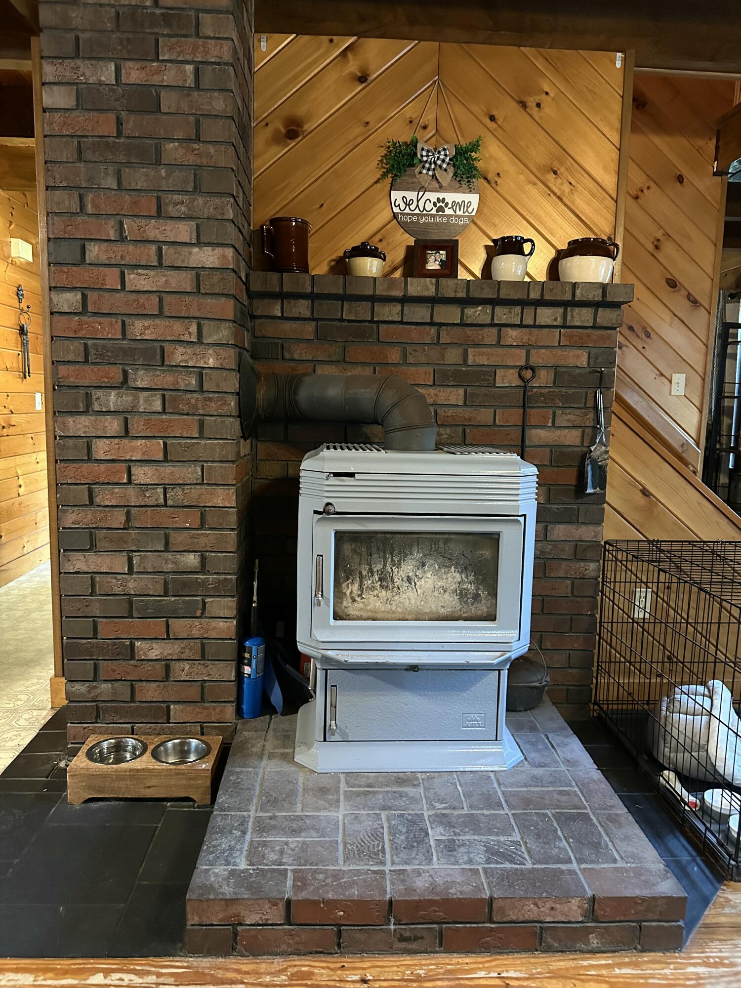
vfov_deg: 71.6
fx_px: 685
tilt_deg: -7.5
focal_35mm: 24
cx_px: 370
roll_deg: -2.1
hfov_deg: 56.8
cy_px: 494
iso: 800
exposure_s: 1/30
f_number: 1.78
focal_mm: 6.86
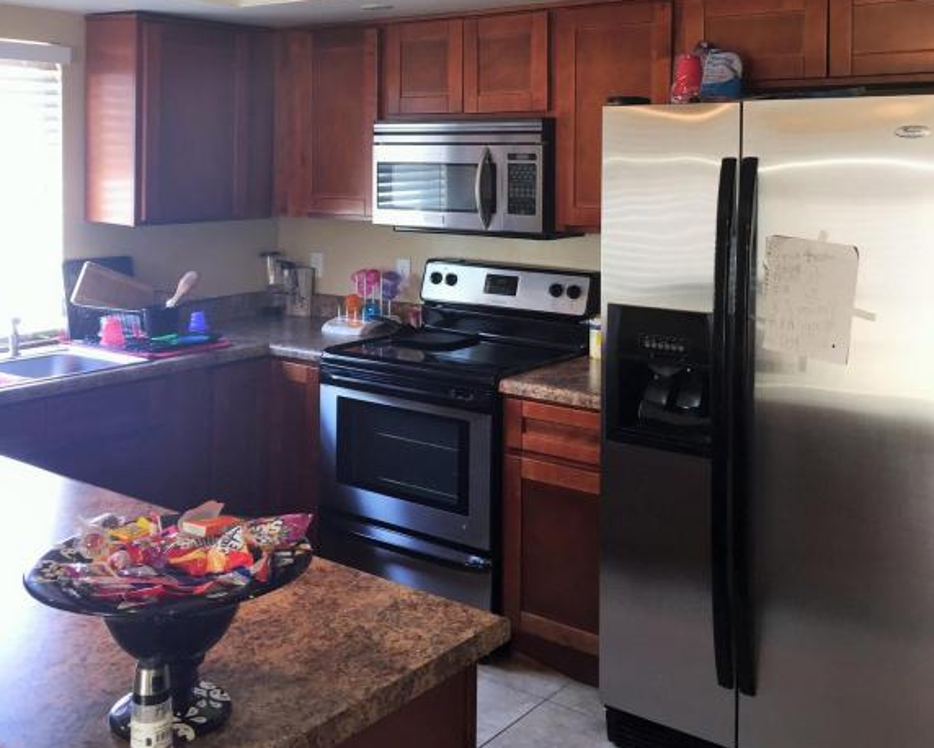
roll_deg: -0.5
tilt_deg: -1.1
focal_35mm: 38
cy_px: 191
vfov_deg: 38.2
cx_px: 465
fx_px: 1051
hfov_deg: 47.9
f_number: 2.2
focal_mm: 4.15
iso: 40
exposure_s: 1/30
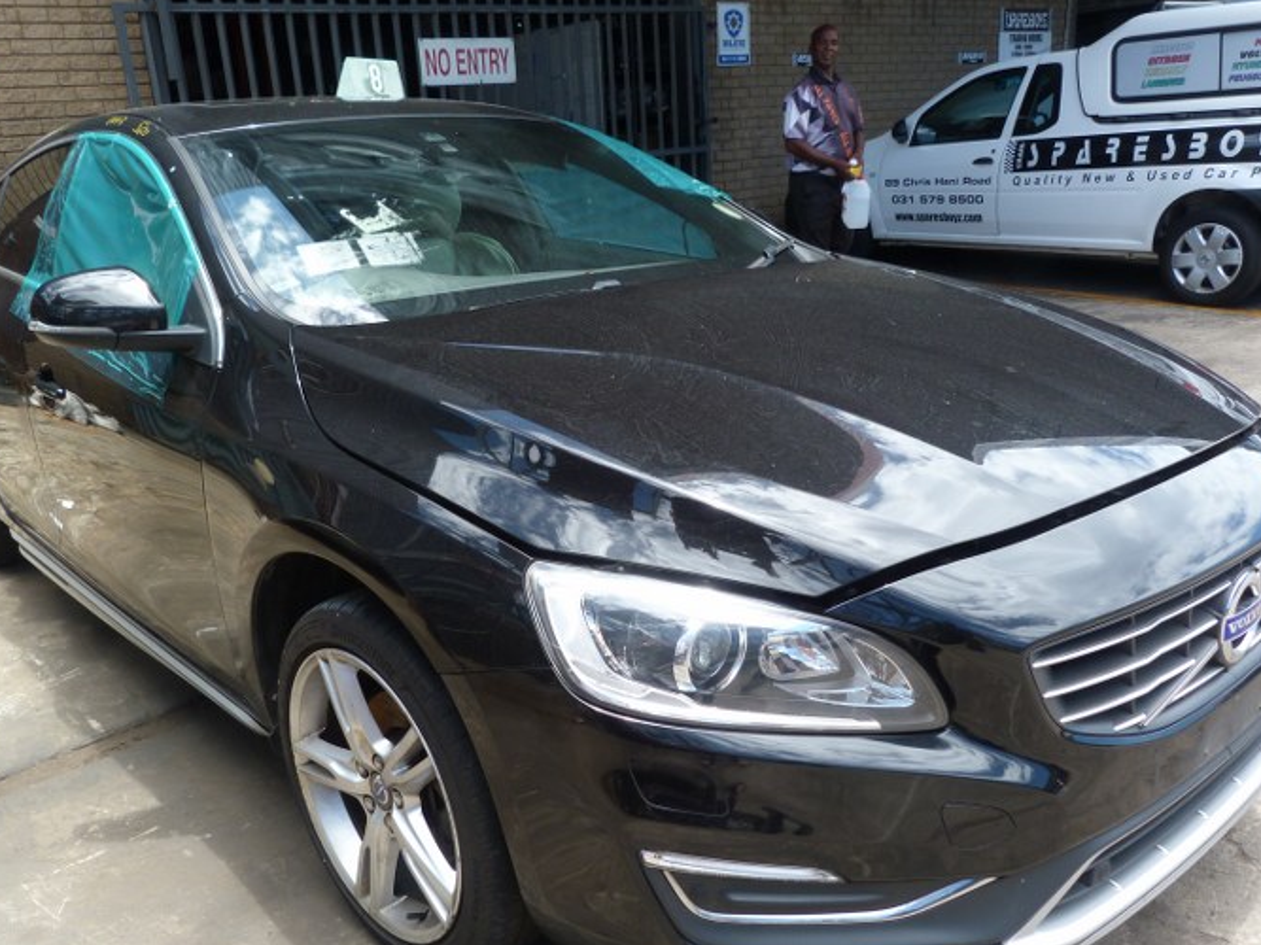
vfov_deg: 46.7
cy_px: 533
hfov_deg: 59.9
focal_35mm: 30
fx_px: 1093
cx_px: 580
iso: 80
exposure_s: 1/100
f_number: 4
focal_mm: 4.5
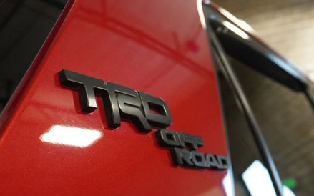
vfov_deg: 26.3
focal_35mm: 49
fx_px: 419
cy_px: 89
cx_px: 145
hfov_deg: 41.0
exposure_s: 1/60
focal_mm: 22
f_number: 4
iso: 1600
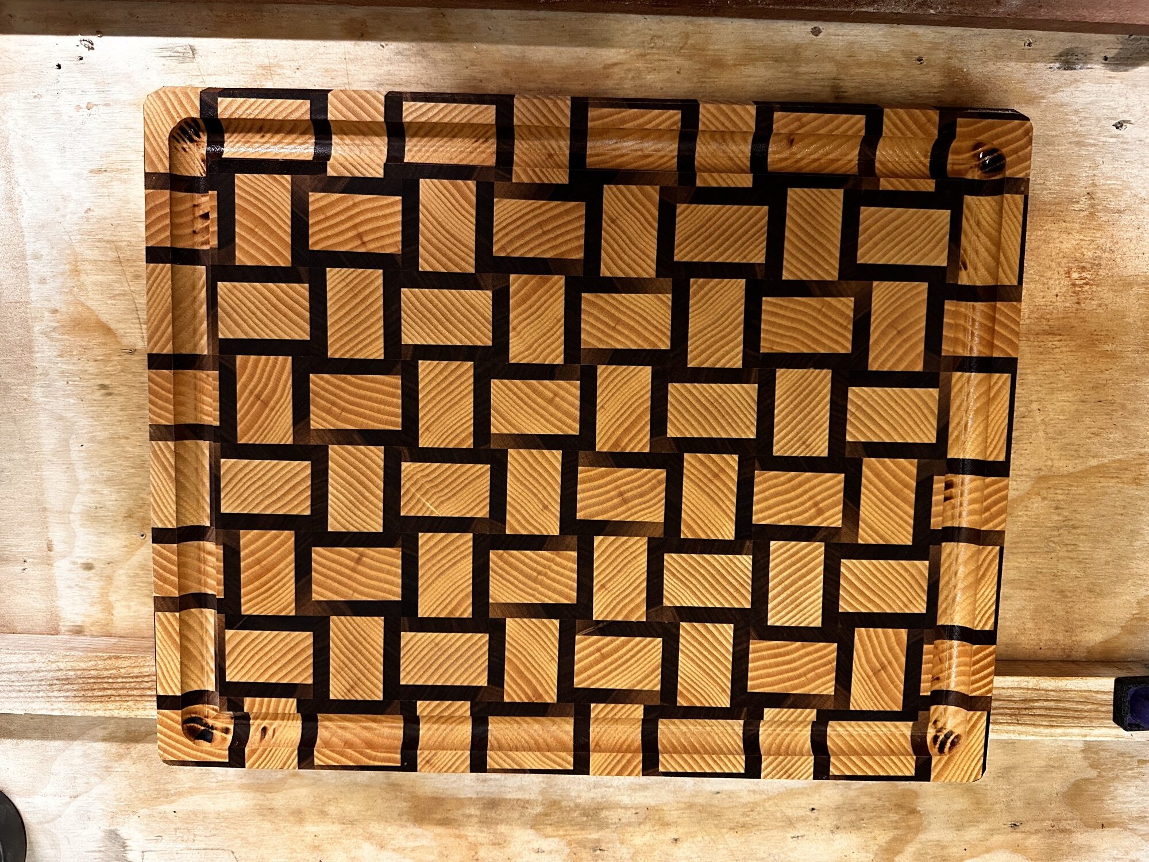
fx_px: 797
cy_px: 431
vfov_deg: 56.8
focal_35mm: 24
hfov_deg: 71.6
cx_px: 574
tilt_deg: -79.2
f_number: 1.78
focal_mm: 6.86
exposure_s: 1/50
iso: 400
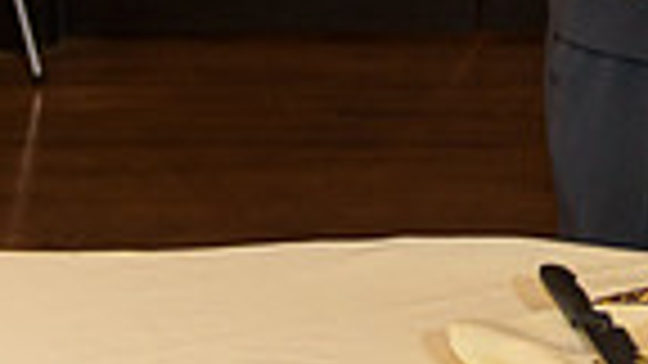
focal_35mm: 169
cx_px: 922
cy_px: -303
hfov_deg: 12.2
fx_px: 2904
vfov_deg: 7.0
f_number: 3.2
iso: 1600
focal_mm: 40
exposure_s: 1/125
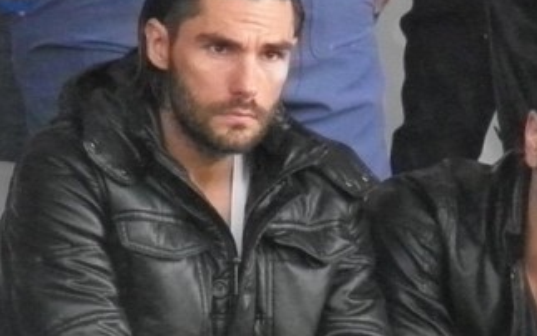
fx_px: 20683
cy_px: 232
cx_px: 243
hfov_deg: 1.5
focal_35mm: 1413
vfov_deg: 0.9
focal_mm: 117.2
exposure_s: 1/250
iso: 1250
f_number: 5.1
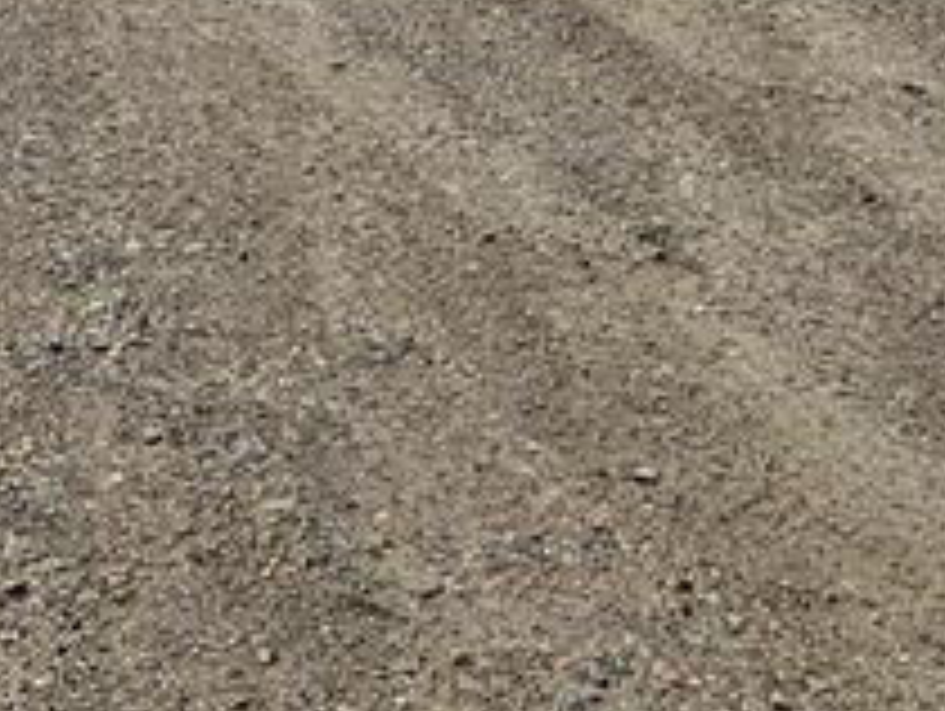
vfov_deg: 11.5
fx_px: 3061
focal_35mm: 112
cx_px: 410
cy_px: -855
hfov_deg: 17.5
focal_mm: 5.4
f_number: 1.8
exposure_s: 1/4566
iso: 25
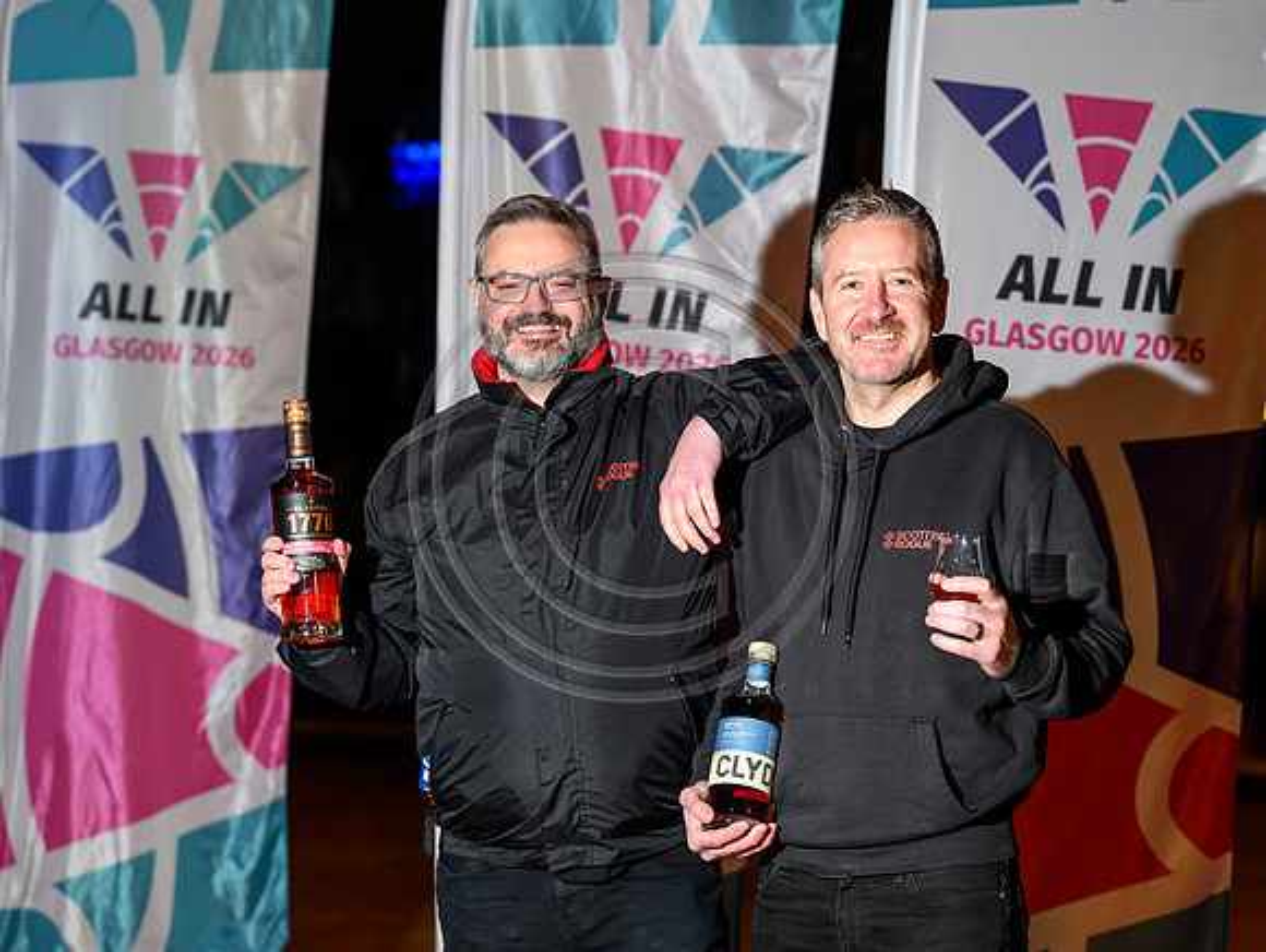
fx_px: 4167
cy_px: 442
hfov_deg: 17.3
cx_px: 697
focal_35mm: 114
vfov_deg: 13.0
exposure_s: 1/160
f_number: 4
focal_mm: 98
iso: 1600
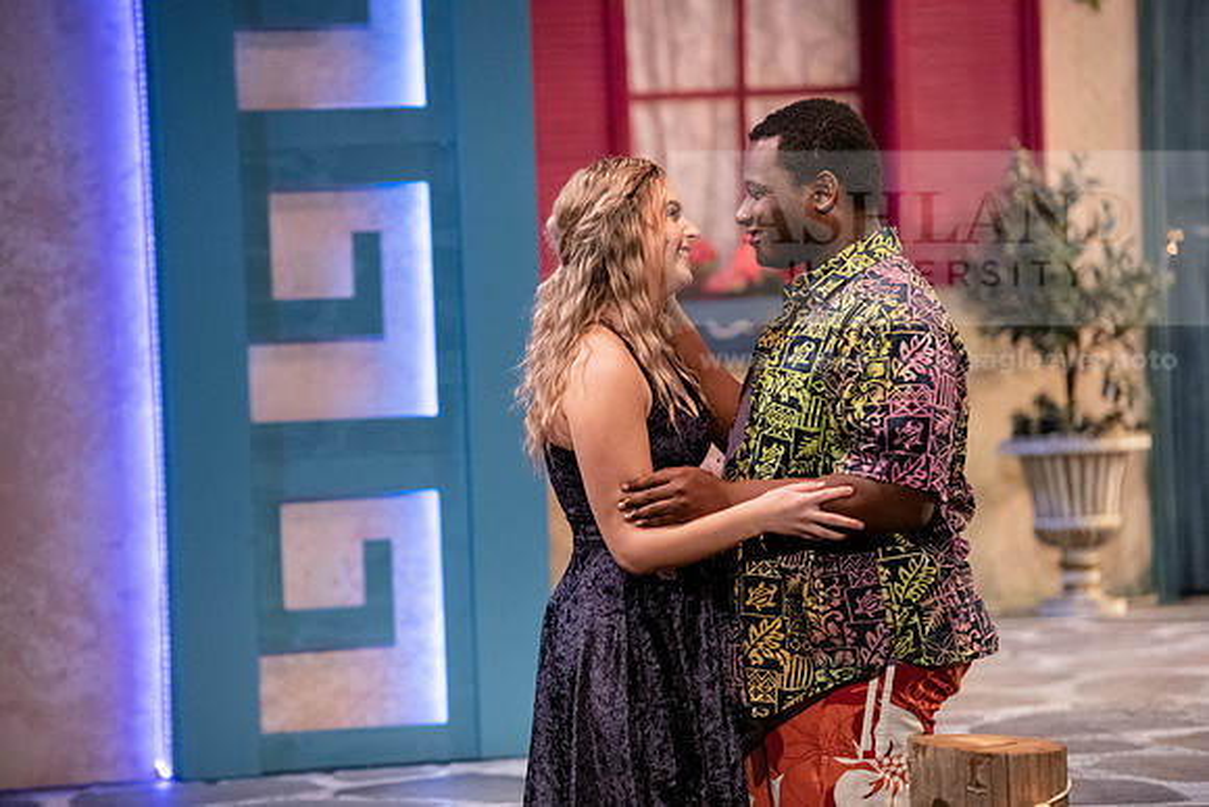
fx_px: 5710
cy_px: 404
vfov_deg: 8.1
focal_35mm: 170
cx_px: 604
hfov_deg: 12.1
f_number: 3.2
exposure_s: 1/320
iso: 4000
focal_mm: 170
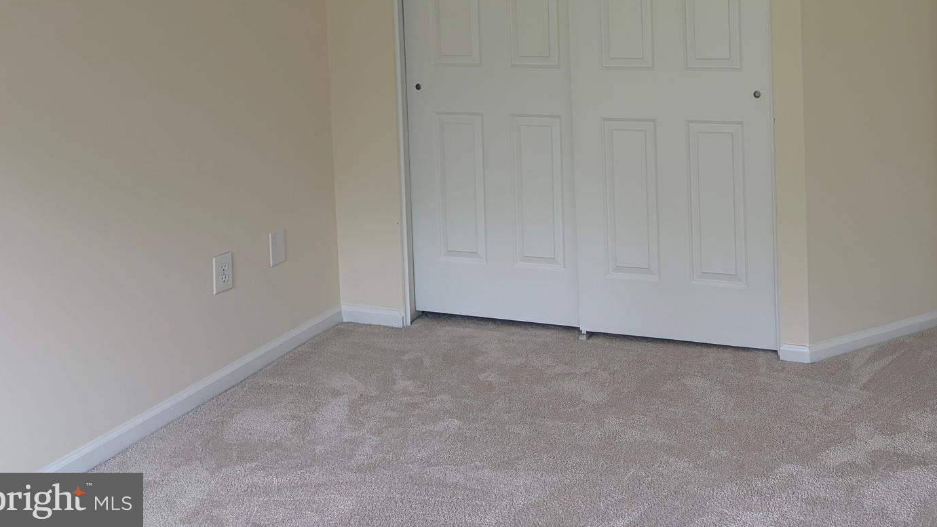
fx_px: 1044
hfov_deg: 47.1
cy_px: 7
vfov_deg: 26.9
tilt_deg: -2.9
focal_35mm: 42
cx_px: 668
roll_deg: +2.0
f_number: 1.6
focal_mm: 5.96
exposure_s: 1/121
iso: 50
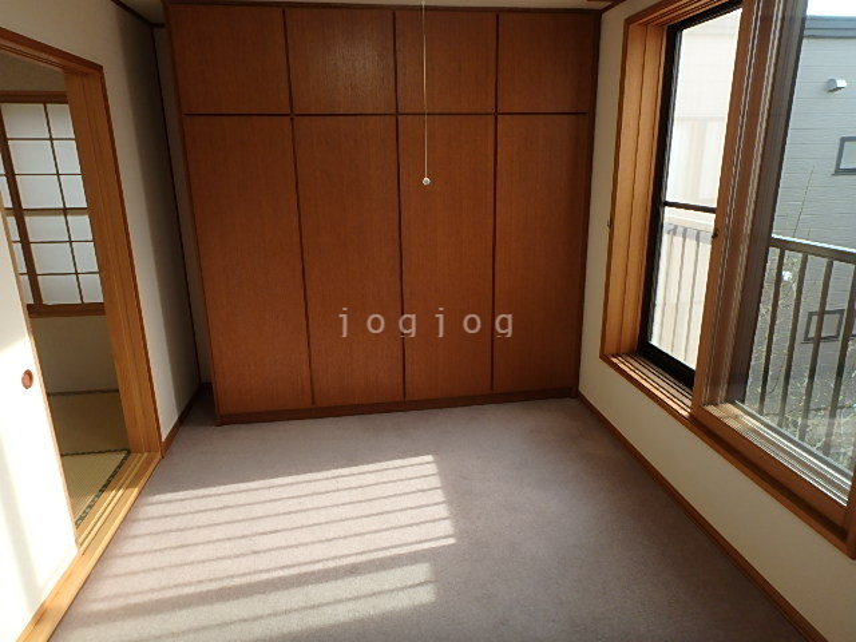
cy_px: 321
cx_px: 428
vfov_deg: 63.4
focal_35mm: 21
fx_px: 519
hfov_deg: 79.0
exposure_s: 1/80
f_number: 3.5
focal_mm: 3.7
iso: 125
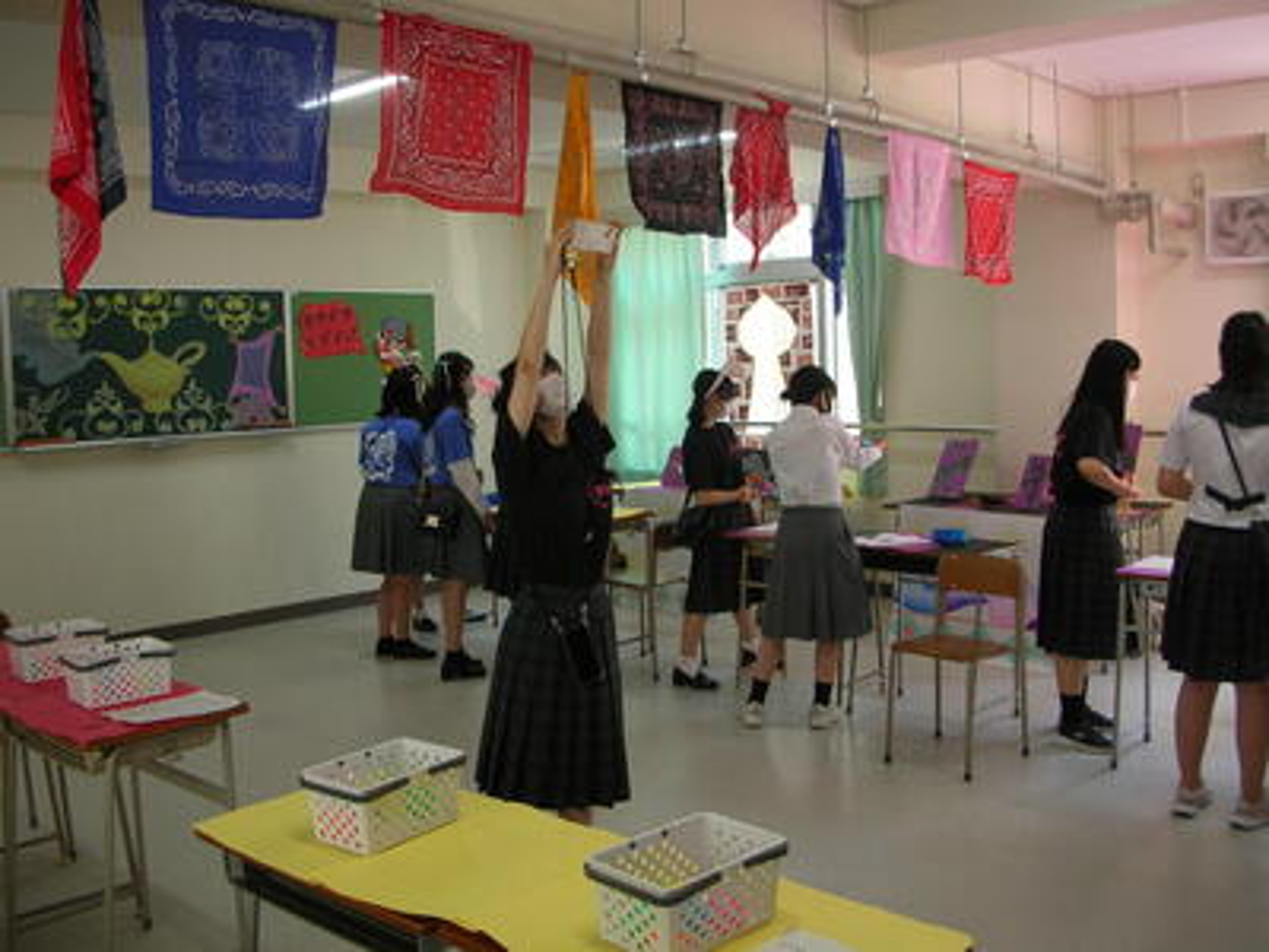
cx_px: 634
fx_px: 1283
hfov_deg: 52.6
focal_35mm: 35
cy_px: 476
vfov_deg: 40.7
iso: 50
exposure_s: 1/48.8
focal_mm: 5.8
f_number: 2.8
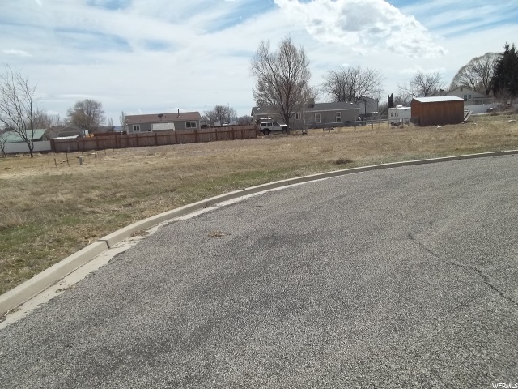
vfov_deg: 44.2
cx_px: 259
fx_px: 479
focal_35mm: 32
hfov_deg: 56.8
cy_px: 194
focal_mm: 5.7
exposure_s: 1/250
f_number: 8.8
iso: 64
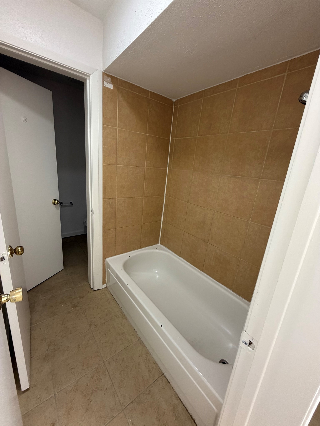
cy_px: 213
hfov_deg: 85.7
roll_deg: -5.0
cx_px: 160
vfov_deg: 102.1
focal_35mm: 14
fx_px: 173
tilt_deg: -14.3
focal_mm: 2.22
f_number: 2.2
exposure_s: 1/60
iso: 250
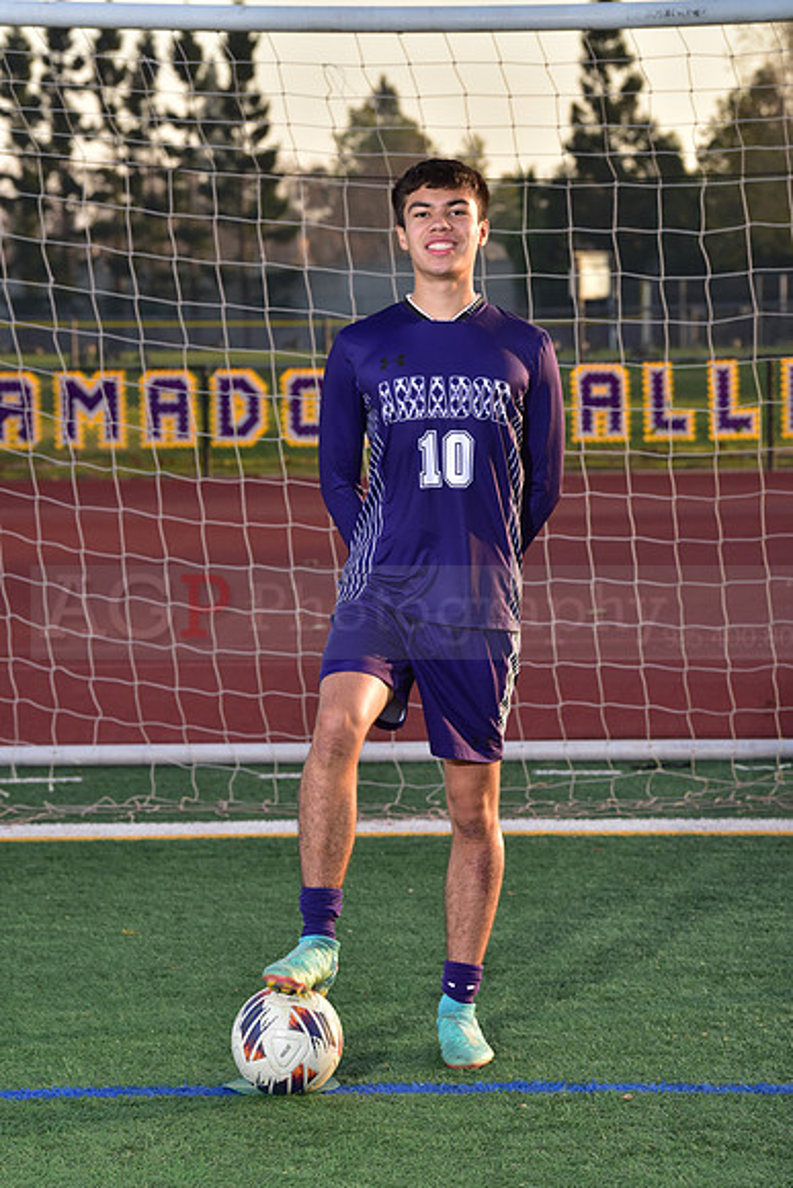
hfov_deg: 10.2
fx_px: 4458
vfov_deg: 15.2
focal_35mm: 135
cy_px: 594
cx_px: 396
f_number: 8
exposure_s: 1/250
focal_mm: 135
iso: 400
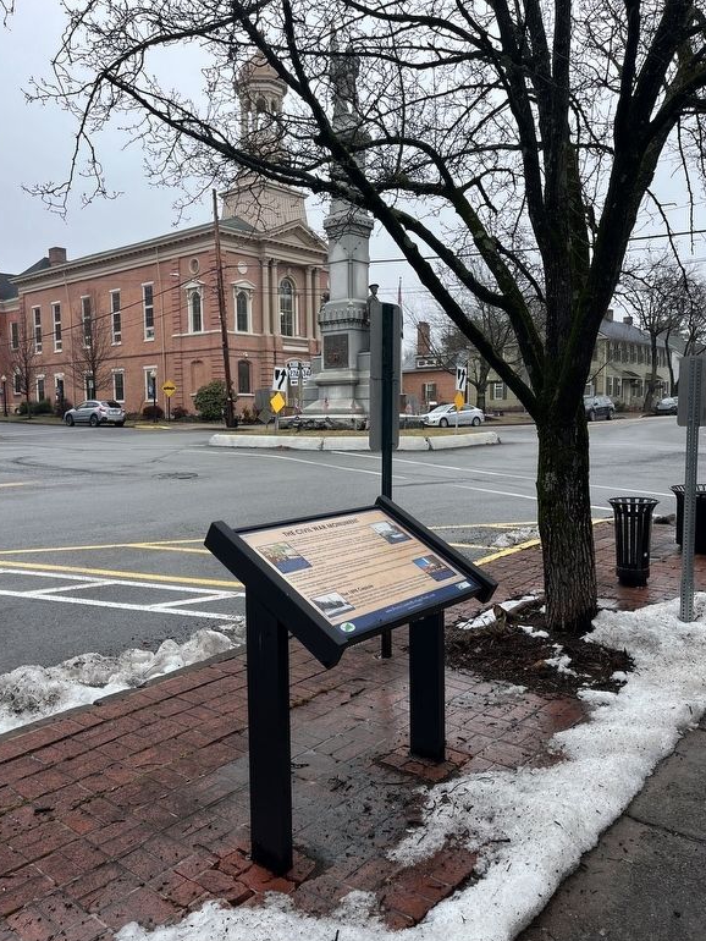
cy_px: 464
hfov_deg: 51.4
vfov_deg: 65.3
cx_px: 351
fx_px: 734
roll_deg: +1.2
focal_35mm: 27
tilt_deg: -3.5
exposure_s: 1/1009
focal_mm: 5.1
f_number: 1.6
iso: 50
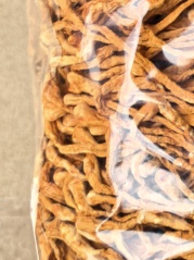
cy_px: -112
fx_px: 800
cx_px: 373
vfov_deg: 16.9
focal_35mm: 107
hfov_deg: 12.4
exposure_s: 1/1672
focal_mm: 6.98
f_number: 2
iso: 200
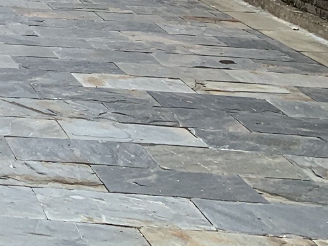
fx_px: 995
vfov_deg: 13.1
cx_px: -310
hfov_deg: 15.4
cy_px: -160
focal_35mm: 105
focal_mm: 4.25
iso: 25
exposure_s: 1/1176
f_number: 1.8
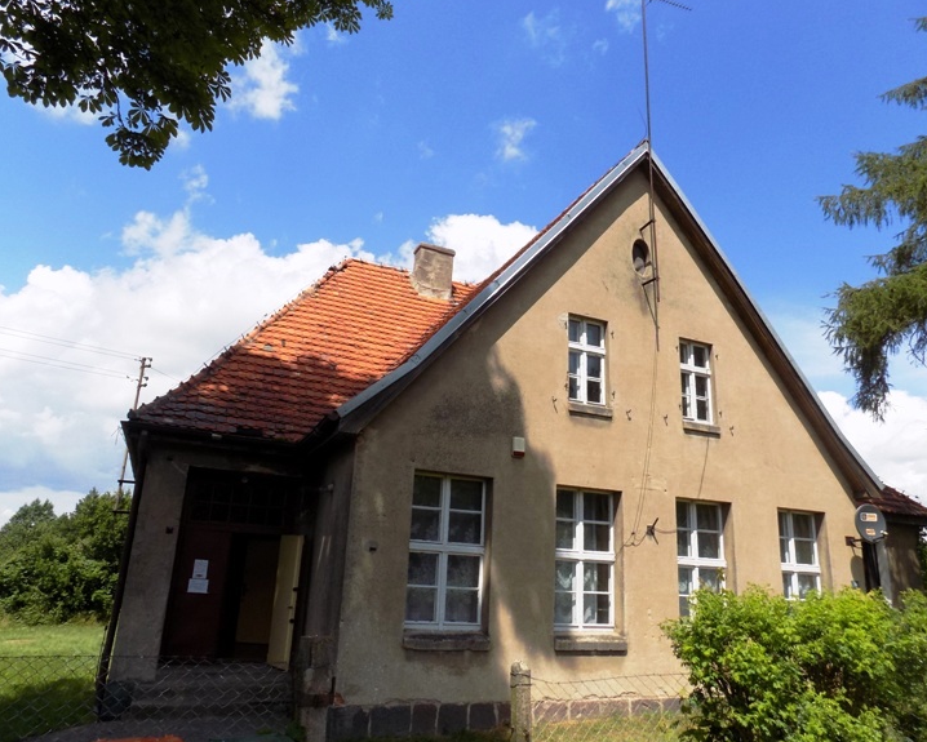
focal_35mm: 25
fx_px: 686
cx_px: 462
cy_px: 376
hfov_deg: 68.1
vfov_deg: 56.8
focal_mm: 4
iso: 80
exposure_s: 1/1250
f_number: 3.1
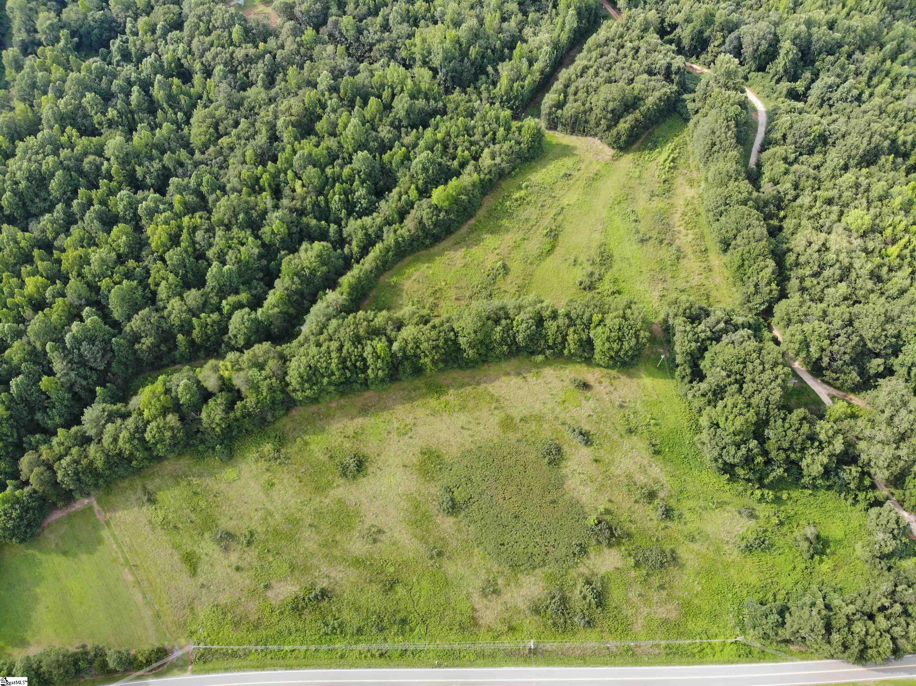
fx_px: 635
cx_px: 458
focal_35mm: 24
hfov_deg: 71.6
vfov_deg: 56.8
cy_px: 343
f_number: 2.8
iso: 107
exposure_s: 1/172
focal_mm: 4.5
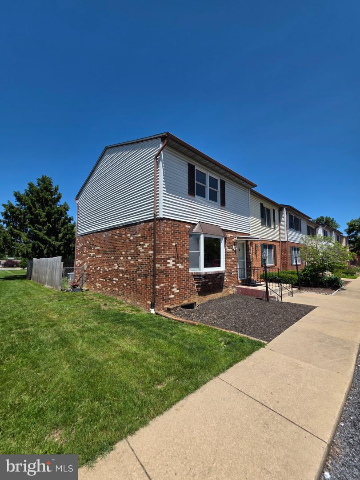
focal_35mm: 13
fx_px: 180
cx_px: 180
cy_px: 240
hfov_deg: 89.9
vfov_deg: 106.2
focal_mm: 2.2
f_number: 1.9
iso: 40
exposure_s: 1/2470
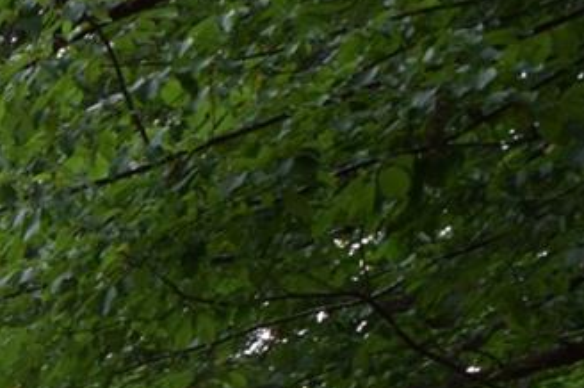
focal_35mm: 75
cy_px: 1202
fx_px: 1215
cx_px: -1227
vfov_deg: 10.9
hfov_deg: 10.9
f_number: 6.3
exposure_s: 1/160
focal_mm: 8
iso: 100
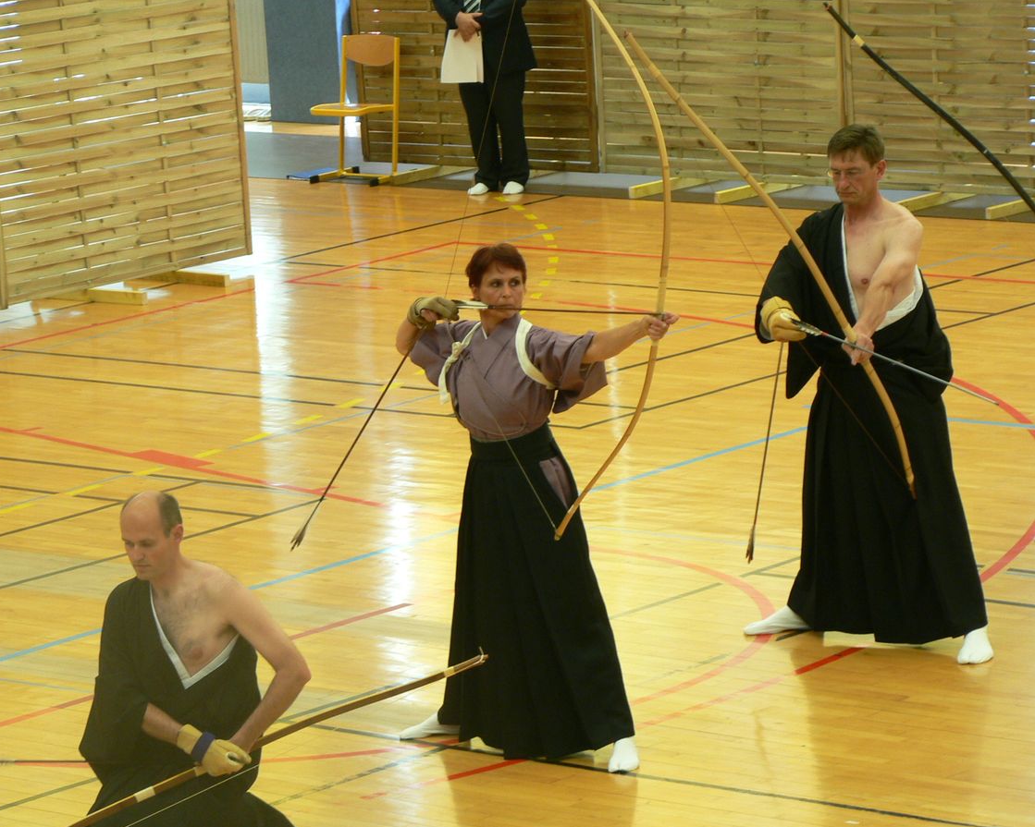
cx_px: 496
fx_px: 5483
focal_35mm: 179
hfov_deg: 10.8
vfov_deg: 8.6
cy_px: 414
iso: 100
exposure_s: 1/20
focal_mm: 28.6
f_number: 3.3
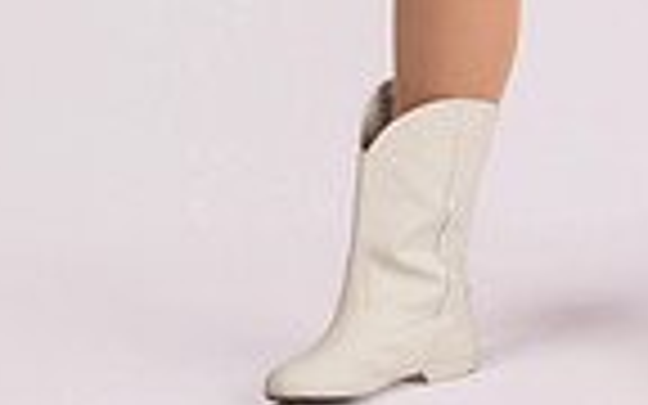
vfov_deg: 4.2
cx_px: 639
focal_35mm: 310
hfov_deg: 6.8
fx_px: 5475
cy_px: -544
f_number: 5.6
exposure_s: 1/200
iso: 250
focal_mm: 97
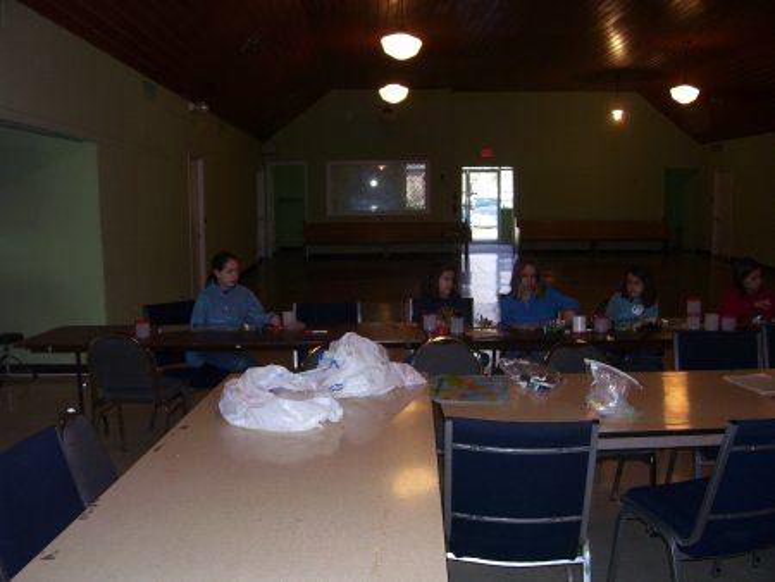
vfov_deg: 41.8
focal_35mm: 34
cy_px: 291
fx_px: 762
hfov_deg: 53.9
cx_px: 388
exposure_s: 1/60
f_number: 2.7
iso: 80
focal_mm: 5.6
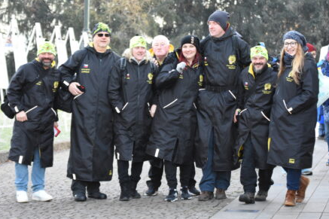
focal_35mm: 124
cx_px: 160
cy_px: 102
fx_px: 1129
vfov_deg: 11.1
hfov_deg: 16.6
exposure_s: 1/200
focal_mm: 75
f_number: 4
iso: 2000
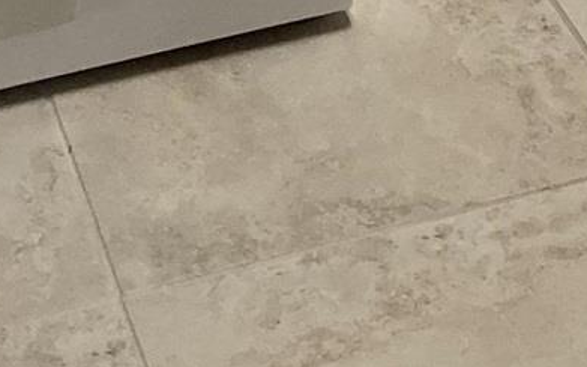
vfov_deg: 5.8
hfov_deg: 11.9
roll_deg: +1.0
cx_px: 435
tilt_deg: -7.0
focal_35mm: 175
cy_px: -1325
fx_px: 2798
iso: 80
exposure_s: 1/60
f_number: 1.8
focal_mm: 3.99
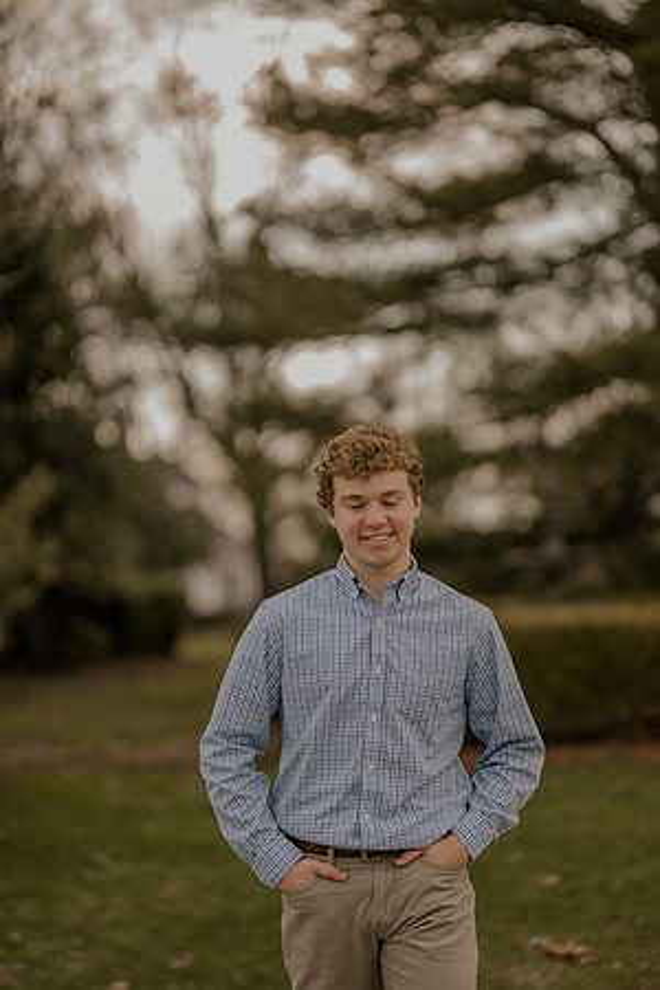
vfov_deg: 23.9
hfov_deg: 16.1
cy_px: 495
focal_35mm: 85
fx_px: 2337
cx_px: 330
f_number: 1.4
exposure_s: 1/800
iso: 100
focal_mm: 85
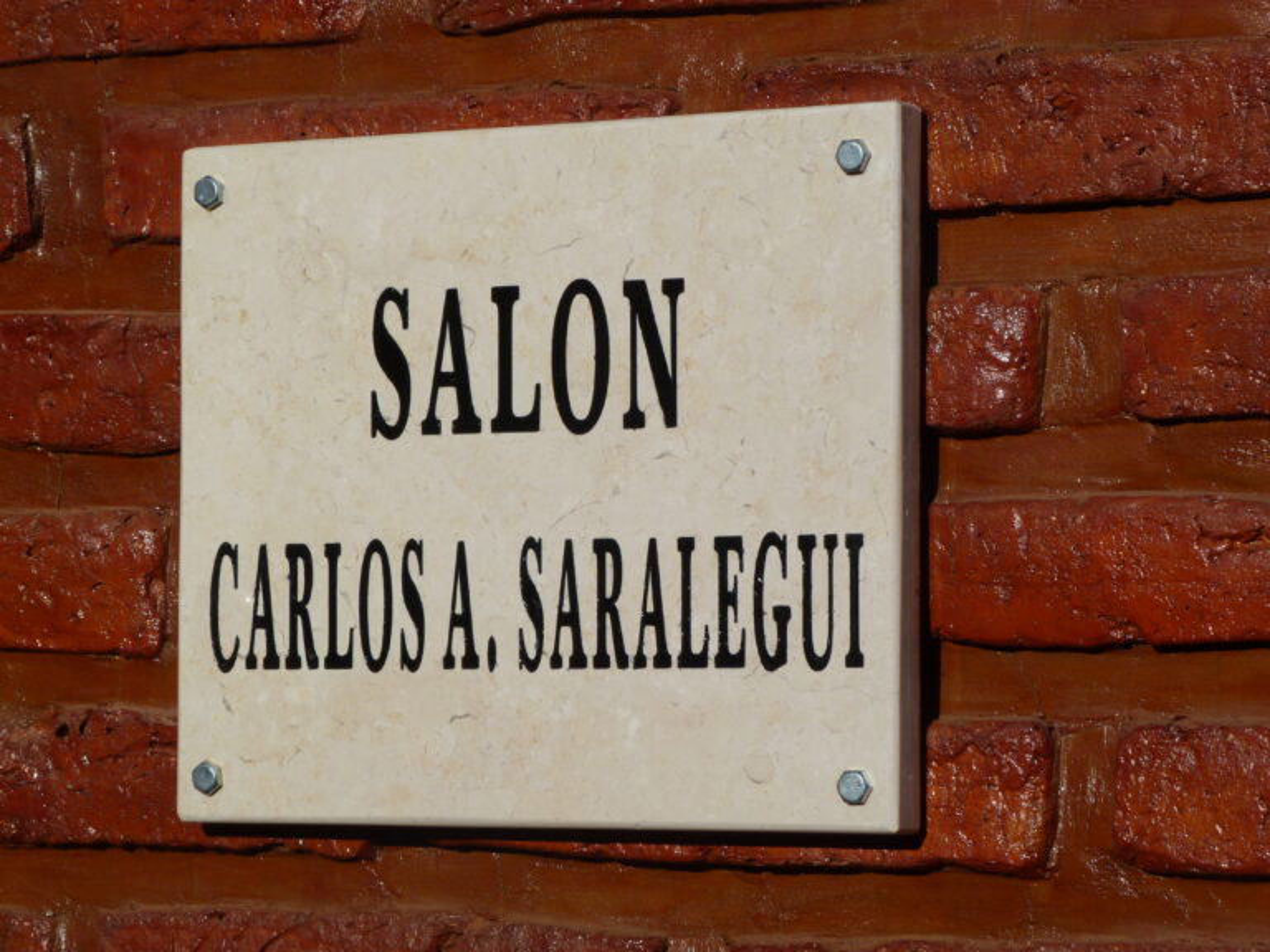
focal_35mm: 146
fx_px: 5356
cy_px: 476
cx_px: 635
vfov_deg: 10.2
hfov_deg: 13.5
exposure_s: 1/800
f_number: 5.6
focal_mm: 26.3
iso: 80
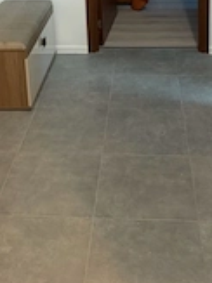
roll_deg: +2.2
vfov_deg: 29.9
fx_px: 482
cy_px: -17
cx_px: 106
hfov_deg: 24.8
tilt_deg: -14.9
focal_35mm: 59
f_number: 1.78
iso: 200
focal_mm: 6.76
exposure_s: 1/50
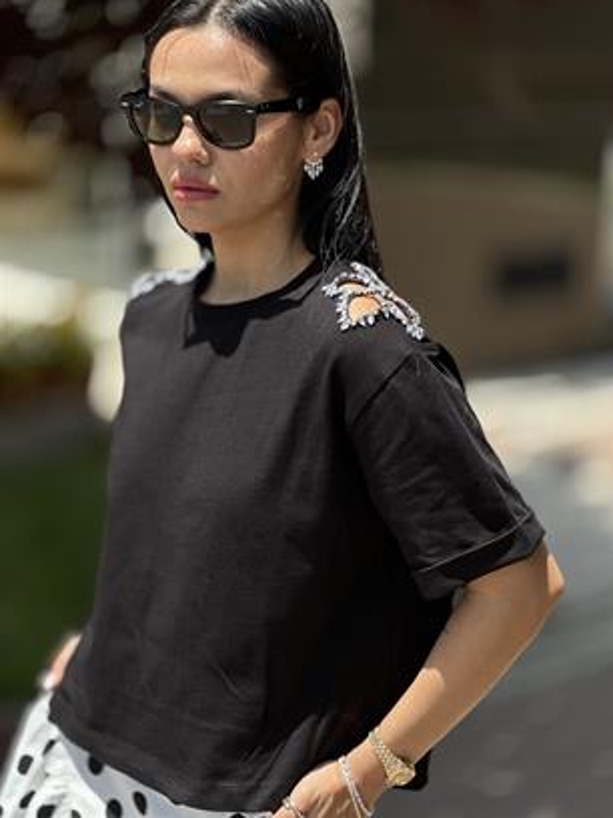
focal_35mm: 78
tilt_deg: -12.0
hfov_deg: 18.9
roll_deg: -2.7
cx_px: 309
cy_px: 406
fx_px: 1842
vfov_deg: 25.0
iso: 32
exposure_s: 1/209
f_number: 2.8
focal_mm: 9
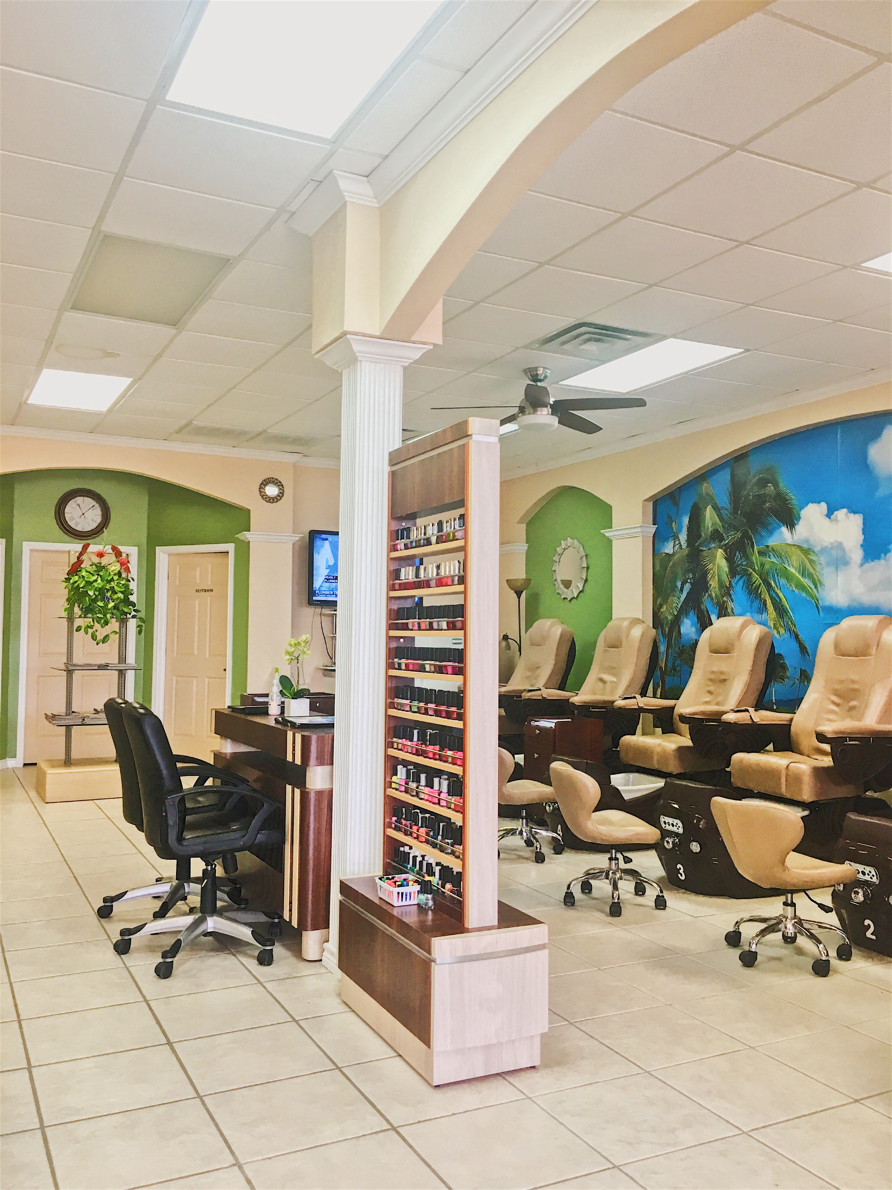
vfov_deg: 61.7
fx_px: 996
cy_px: 595
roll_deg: +0.2
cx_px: 446
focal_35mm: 29
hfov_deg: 48.2
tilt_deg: +3.4
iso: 32
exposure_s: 1/30
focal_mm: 4.15
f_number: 2.2
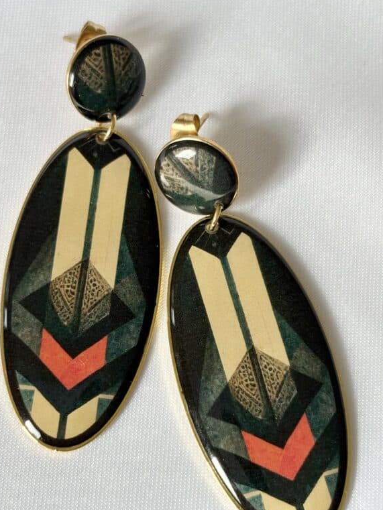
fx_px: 1032
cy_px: 273
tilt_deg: -74.3
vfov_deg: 27.8
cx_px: 175
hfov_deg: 21.0
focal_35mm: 70
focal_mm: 5.96
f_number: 1.6
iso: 40
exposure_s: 1/548
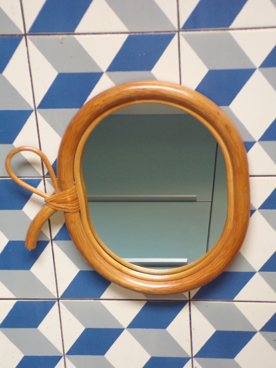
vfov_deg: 27.0
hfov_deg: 20.4
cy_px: 203
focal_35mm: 72
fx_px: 765
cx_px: 137
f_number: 3.8
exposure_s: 1/12
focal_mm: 11.6
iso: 400
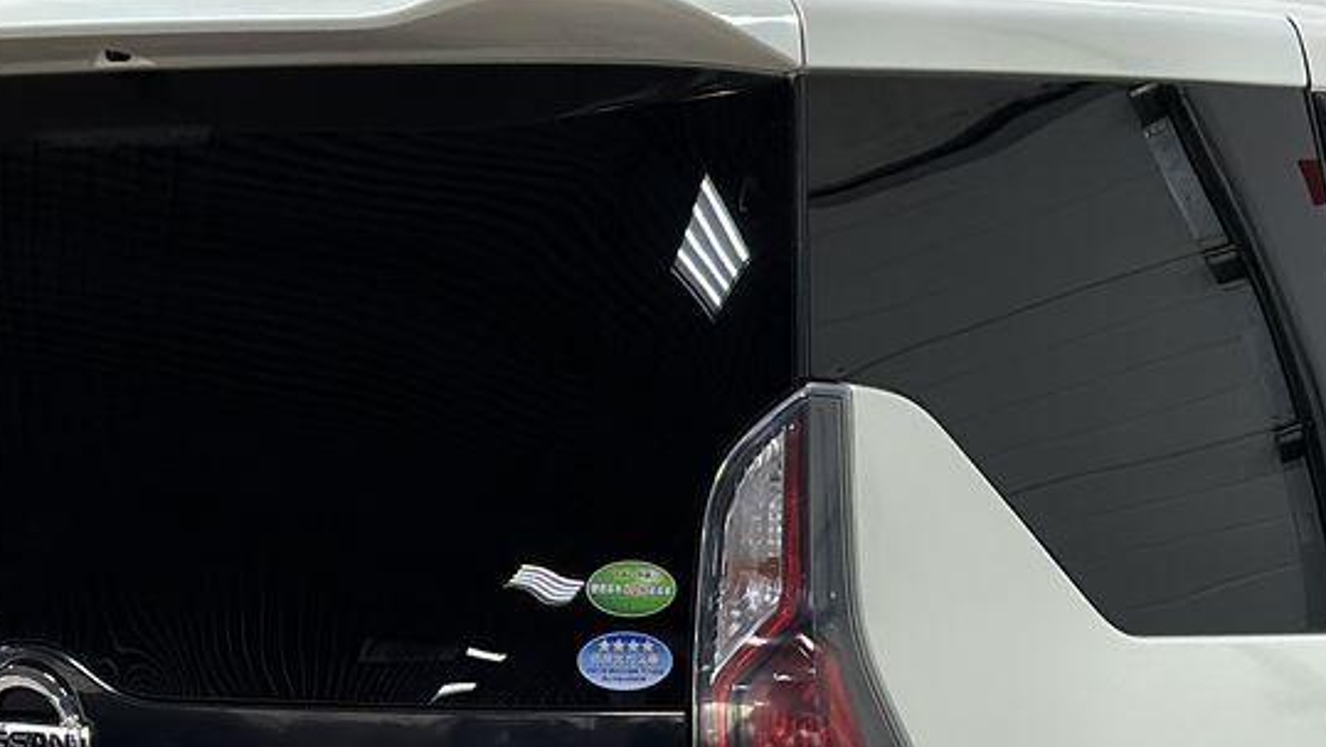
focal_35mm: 140
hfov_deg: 15.3
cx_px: 929
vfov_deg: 8.5
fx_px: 4924
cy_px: 1075
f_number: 1.78
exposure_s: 1/100
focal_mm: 6.86
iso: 100
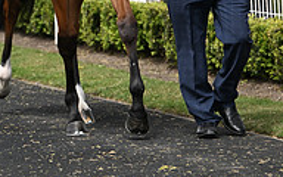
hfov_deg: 4.9
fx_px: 3324
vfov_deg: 3.0
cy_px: -118
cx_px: 103
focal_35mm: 431
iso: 400
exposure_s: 1/1250
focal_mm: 180
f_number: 6.3
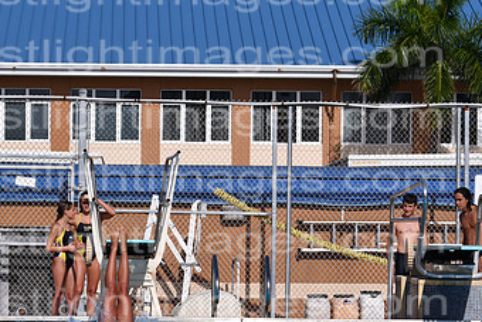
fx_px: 2947
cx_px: 126
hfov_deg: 9.3
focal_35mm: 220
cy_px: 212
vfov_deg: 6.2
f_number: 4.5
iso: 250
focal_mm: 86
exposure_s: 1/8000
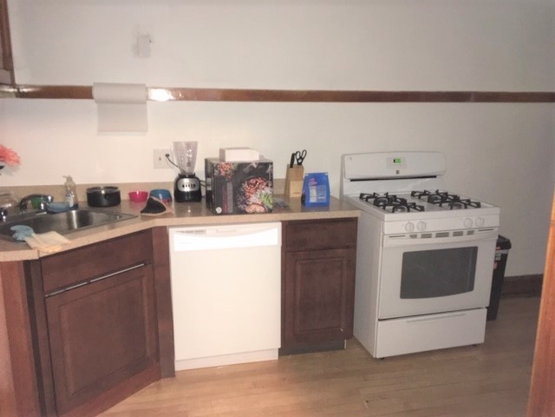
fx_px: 465
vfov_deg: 48.2
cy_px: 208
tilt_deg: -10.4
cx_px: 278
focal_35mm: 29
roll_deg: -0.1
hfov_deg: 61.7
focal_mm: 4.15
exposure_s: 1/16
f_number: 2.2
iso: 200
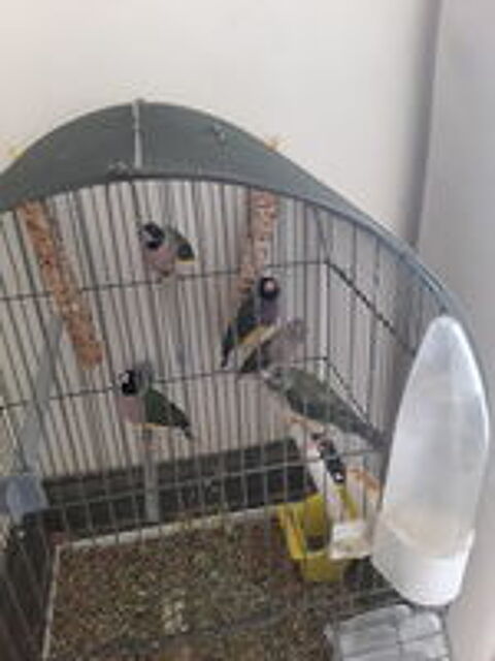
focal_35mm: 27
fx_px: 515
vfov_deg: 65.3
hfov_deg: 51.4
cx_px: 248
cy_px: 330
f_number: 1.9
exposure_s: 1/17
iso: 200
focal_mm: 2.91
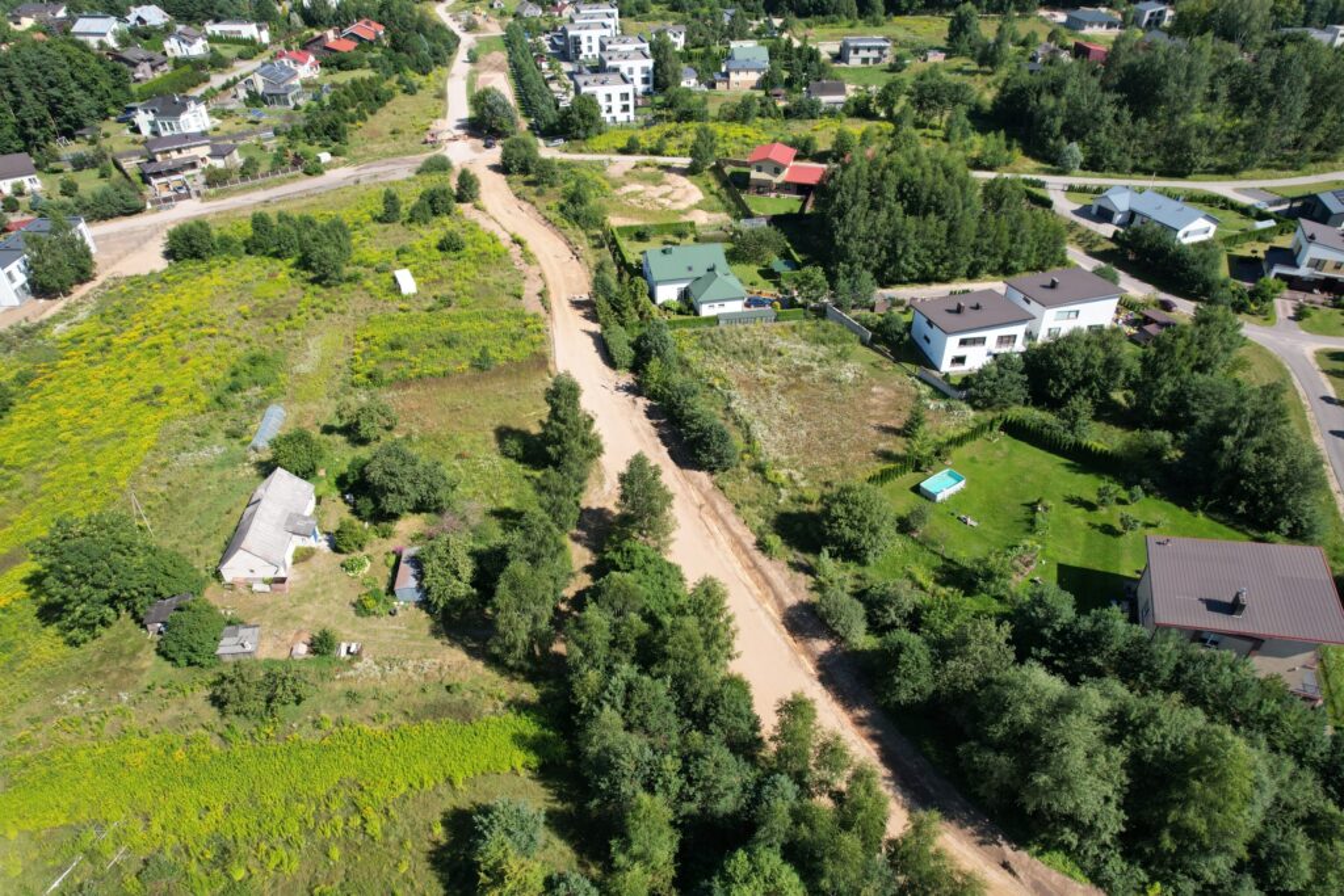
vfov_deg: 57.2
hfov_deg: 78.6
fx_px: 821
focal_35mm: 22
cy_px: 448
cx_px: 672
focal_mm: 8.38
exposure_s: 1/1250
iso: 110
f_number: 2.8
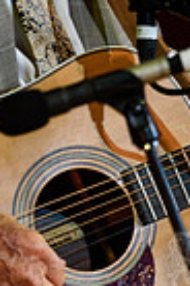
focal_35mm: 1465
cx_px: 97
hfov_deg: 0.9
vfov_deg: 1.4
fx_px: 11597
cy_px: -166
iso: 2500
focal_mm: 450
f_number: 6
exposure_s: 1/500
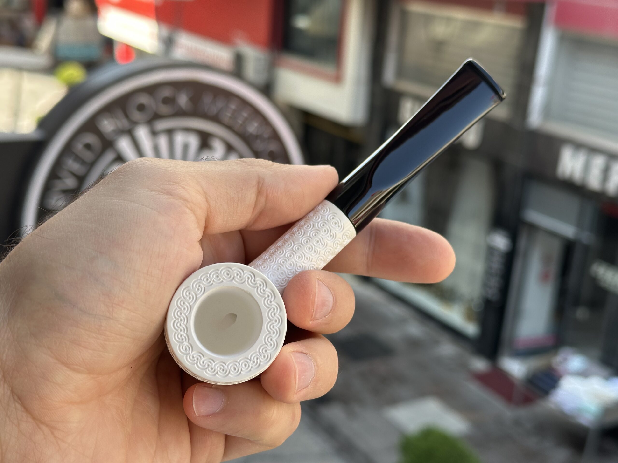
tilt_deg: -16.8
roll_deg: -4.4
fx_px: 857
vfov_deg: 30.3
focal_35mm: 48
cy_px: 232
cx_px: 309
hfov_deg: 39.7
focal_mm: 6.86
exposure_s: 1/442
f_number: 1.78
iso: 64
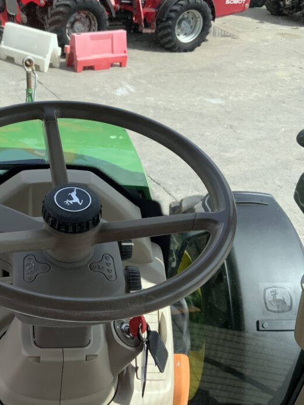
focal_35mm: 43
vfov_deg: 43.8
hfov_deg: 32.9
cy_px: 181
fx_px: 504
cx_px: 74
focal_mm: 3
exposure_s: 1/1035
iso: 16
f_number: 1.8
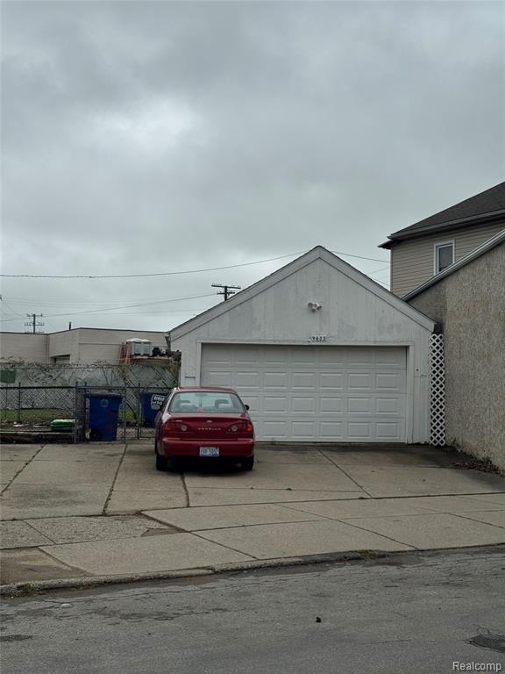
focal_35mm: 48
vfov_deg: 39.7
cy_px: 337
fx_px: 934
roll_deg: -0.7
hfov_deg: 30.3
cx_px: 252
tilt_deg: +3.4
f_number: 1.78
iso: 64
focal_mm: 6.76
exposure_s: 1/3610
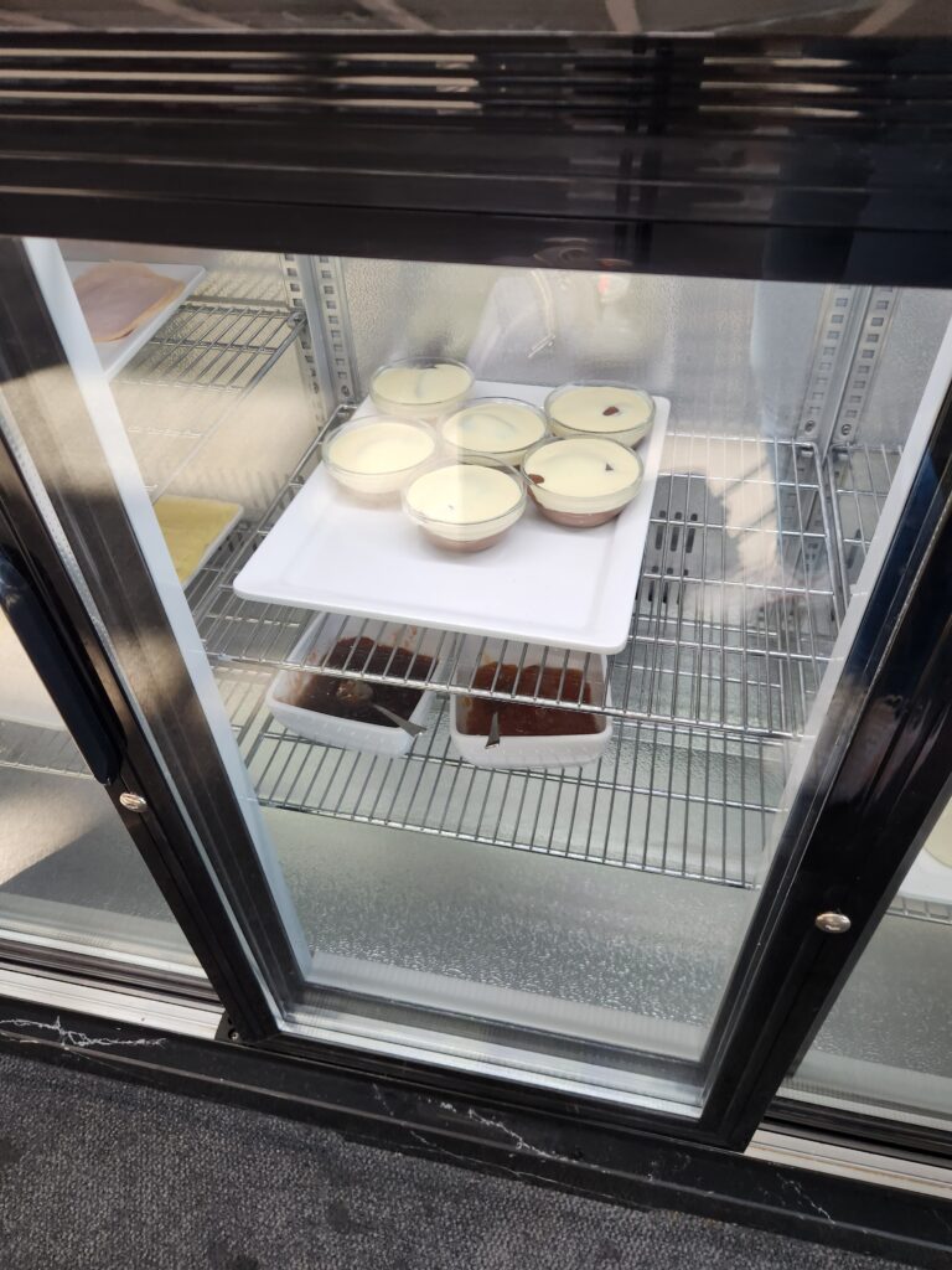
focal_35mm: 23
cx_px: 476
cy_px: 635
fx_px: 843
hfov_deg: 58.9
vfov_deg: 73.9
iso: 125
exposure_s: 1/180
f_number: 1.8
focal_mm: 5.4
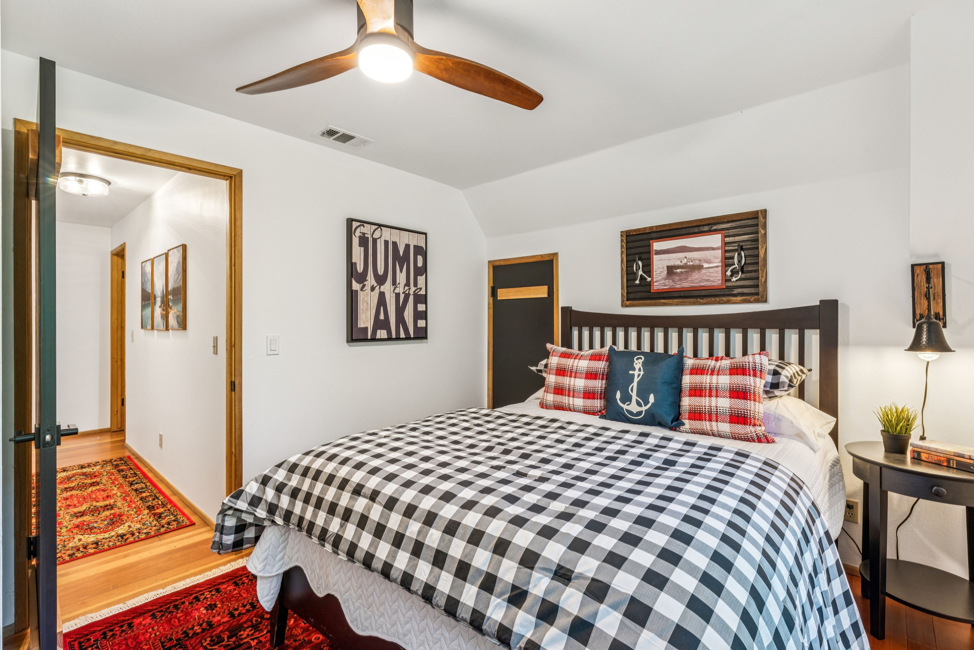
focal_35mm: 16
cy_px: 325
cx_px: 487
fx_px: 446
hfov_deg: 95.0
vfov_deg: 72.1
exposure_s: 1.3
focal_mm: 16.5
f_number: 13
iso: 100
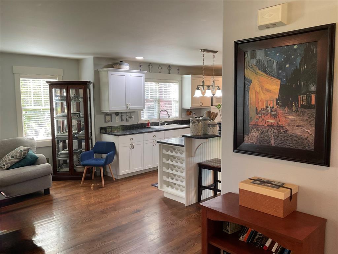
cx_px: 169
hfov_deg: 61.7
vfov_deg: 48.2
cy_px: 127
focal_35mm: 29
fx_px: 283
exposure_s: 1/60
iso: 64
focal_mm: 3
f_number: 1.8
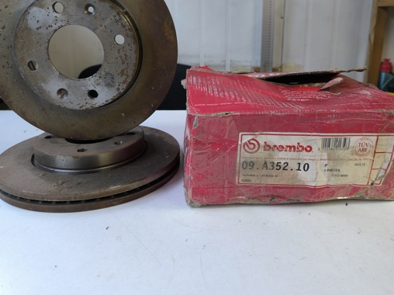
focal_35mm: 29
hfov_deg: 61.7
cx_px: 202
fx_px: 330
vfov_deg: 47.7
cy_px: 110
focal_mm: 6.14
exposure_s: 1/33.3
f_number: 1.65
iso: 1250
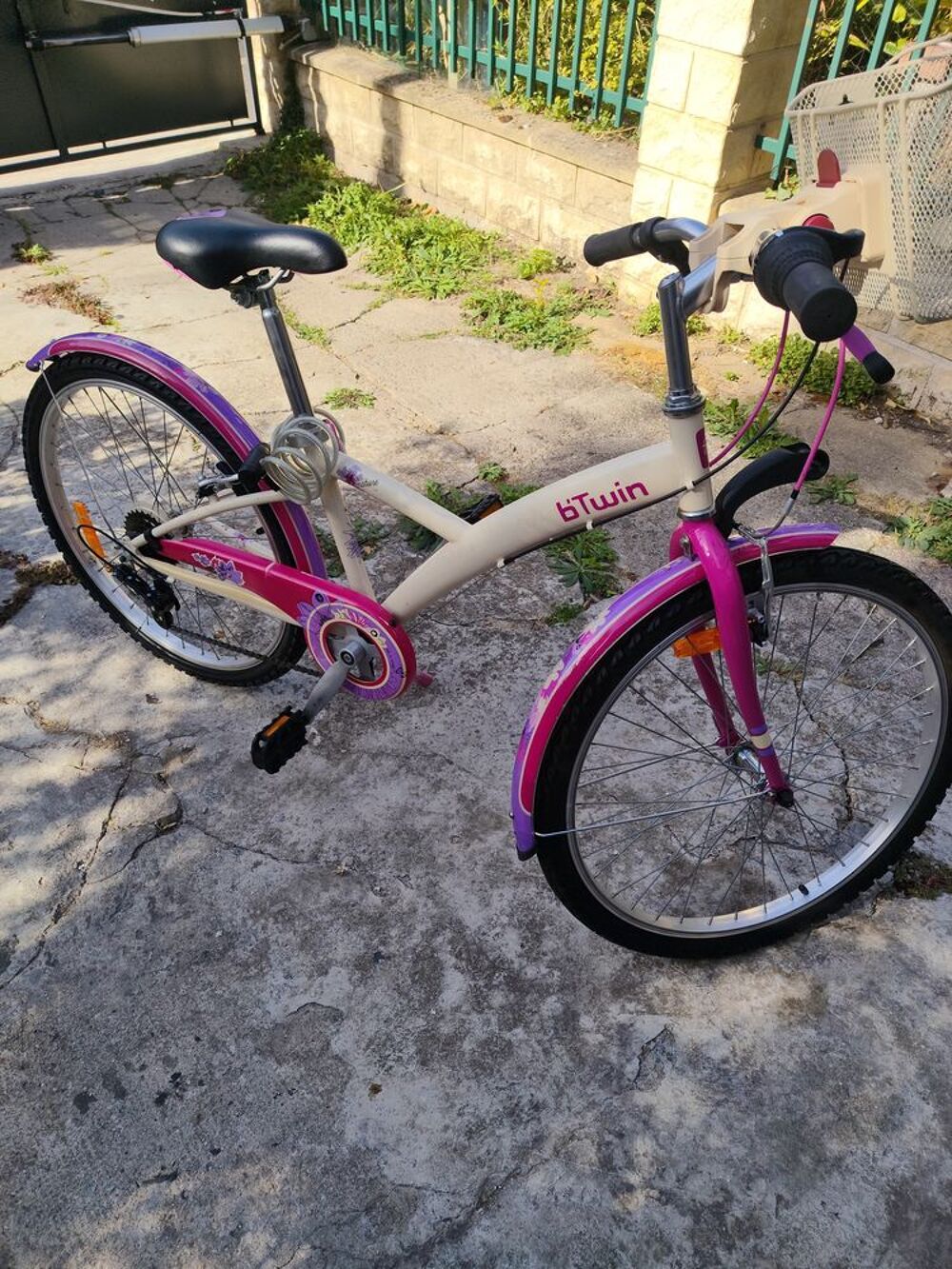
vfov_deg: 71.6
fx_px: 880
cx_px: 476
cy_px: 634
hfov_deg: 56.8
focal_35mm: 24
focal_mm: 5.24
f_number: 1.7
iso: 52
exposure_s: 1/710
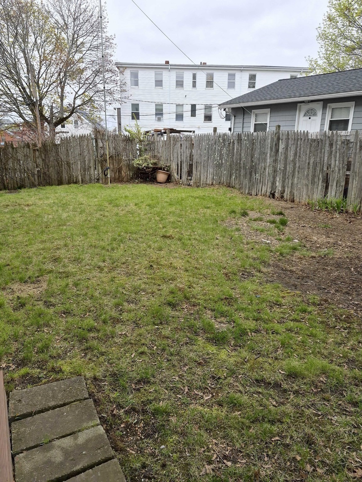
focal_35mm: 23
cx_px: 181
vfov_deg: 73.9
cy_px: 241
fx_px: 321
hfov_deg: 58.9
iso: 80
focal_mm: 5.4
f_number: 1.8
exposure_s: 1/4528
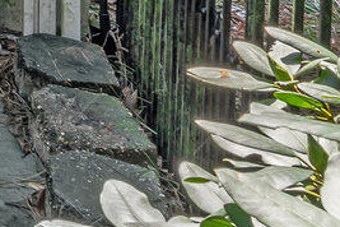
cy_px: -467
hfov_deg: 11.6
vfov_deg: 9.1
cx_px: -619
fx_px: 1133
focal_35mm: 120
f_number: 16
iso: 100
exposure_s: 1/5
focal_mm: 16
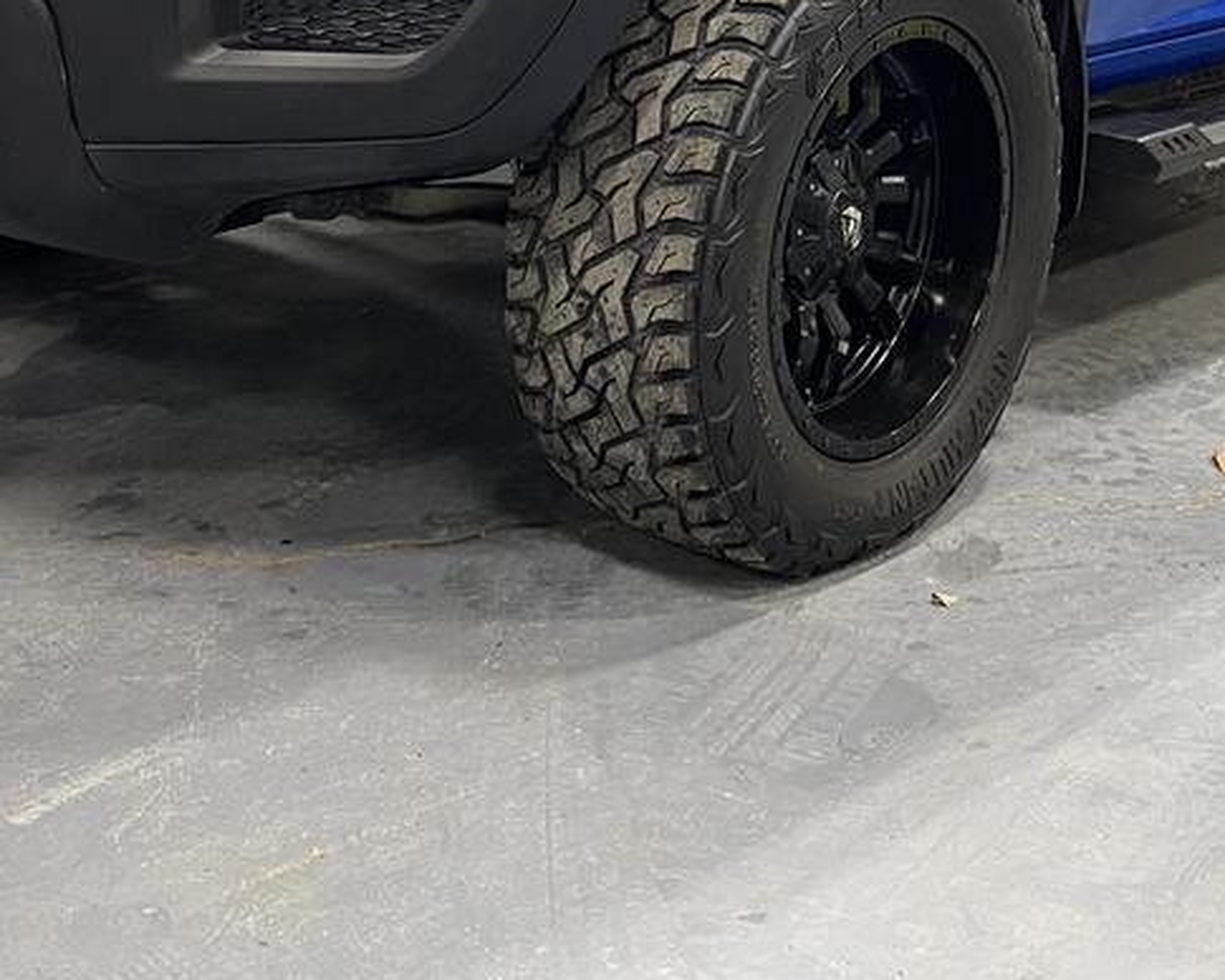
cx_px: 667
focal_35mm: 67
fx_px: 2429
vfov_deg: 21.3
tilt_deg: -5.5
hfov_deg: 28.3
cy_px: -187
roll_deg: -2.7
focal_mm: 4.25
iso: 100
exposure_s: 1/60
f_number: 1.8
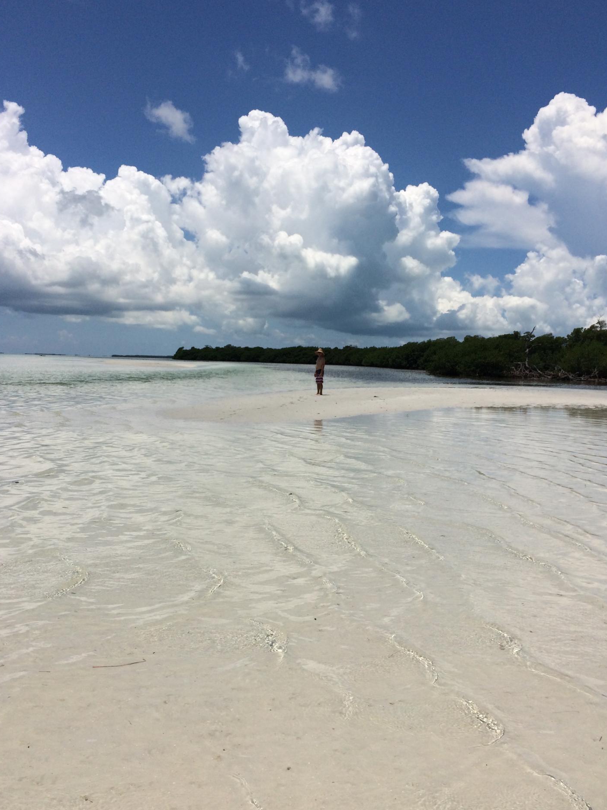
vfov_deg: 58.4
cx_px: 293
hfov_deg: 45.4
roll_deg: -1.8
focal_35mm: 31
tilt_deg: -2.6
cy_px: 405
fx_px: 725
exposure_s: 1/6849
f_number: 2.2
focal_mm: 4.15
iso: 32
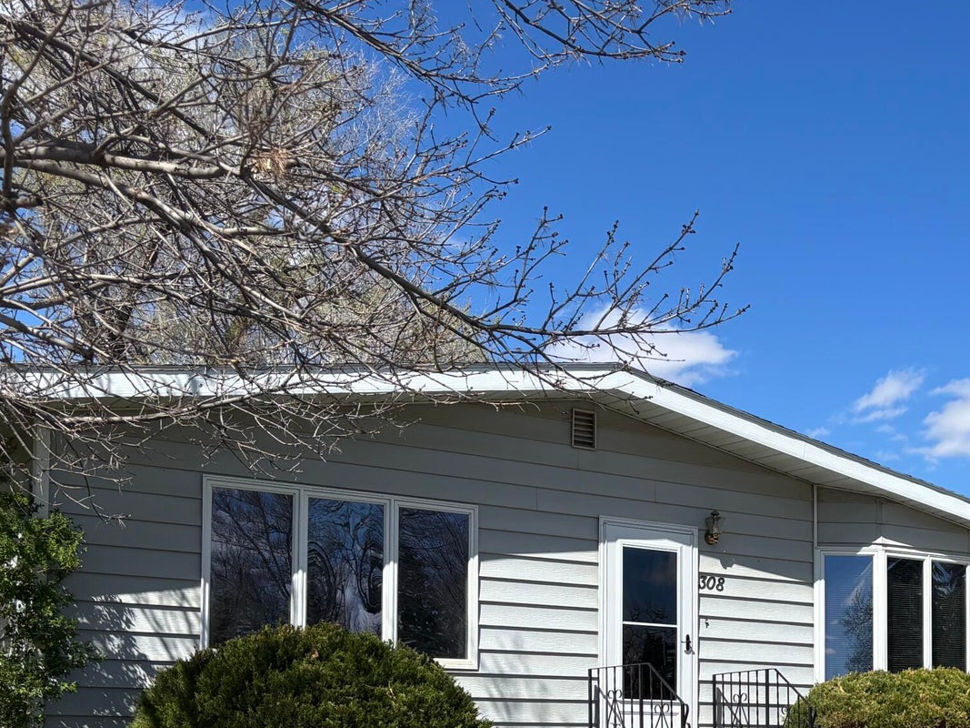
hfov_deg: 35.4
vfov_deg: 26.9
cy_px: 672
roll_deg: +0.0
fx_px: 1457
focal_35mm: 52
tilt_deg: +2.8
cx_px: 802
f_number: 1.6
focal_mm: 5.96
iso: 50
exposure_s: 1/3106
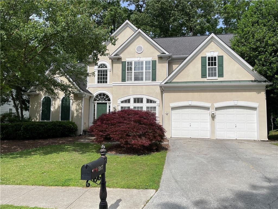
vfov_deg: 53.1
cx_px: 139
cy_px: 104
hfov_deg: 67.3
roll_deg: -1.0
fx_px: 209
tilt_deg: +4.4
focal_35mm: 26
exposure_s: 1/4132
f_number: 1.6
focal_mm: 4.2
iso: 32
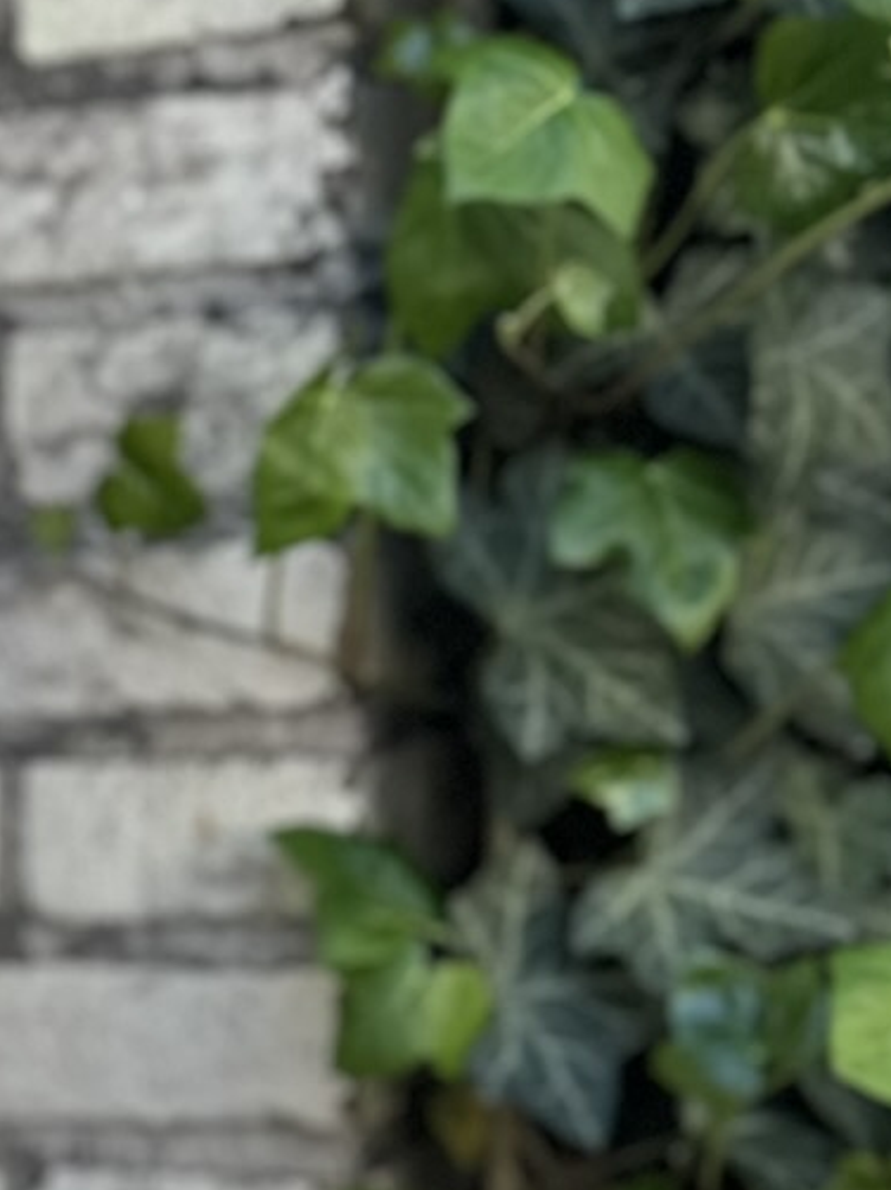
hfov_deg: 13.8
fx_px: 3366
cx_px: -592
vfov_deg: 19.6
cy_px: 1121
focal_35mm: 98
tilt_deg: -8.8
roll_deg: +2.5
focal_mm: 6.86
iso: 80
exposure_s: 1/558
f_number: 1.78
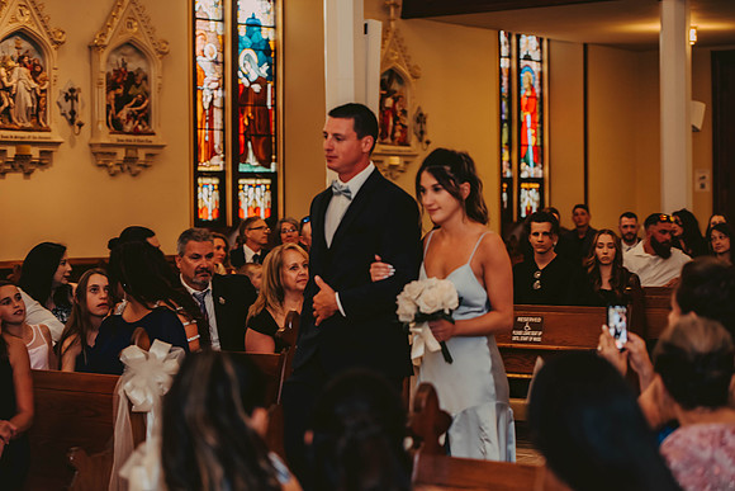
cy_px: 246
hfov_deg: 24.8
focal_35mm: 82
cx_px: 368
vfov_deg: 16.7
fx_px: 1674
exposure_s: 1/60
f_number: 2.8
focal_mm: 82
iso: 800
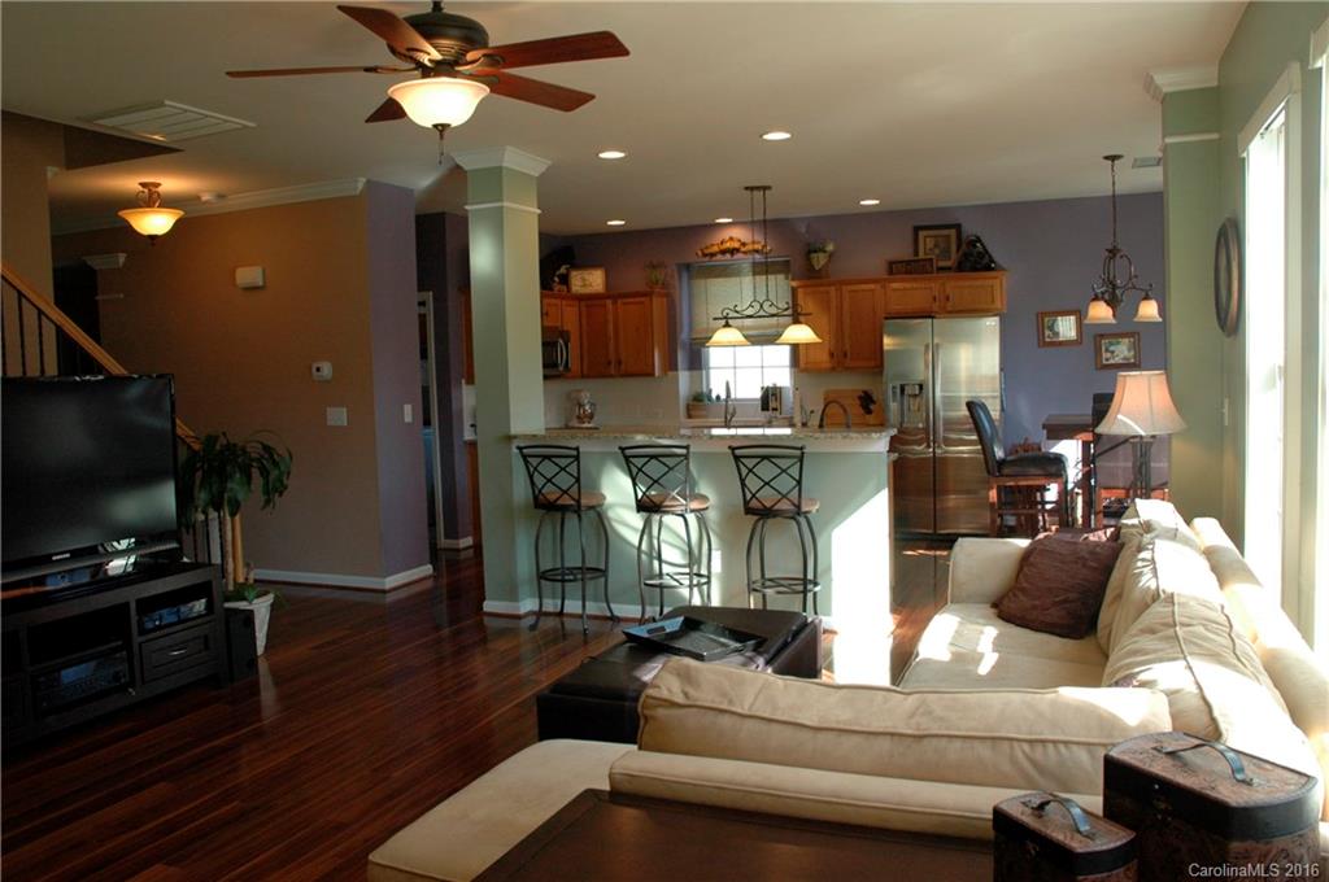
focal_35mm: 27
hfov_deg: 67.4
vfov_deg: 47.8
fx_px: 995
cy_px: 441
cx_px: 664
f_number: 8
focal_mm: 18
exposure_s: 1/30
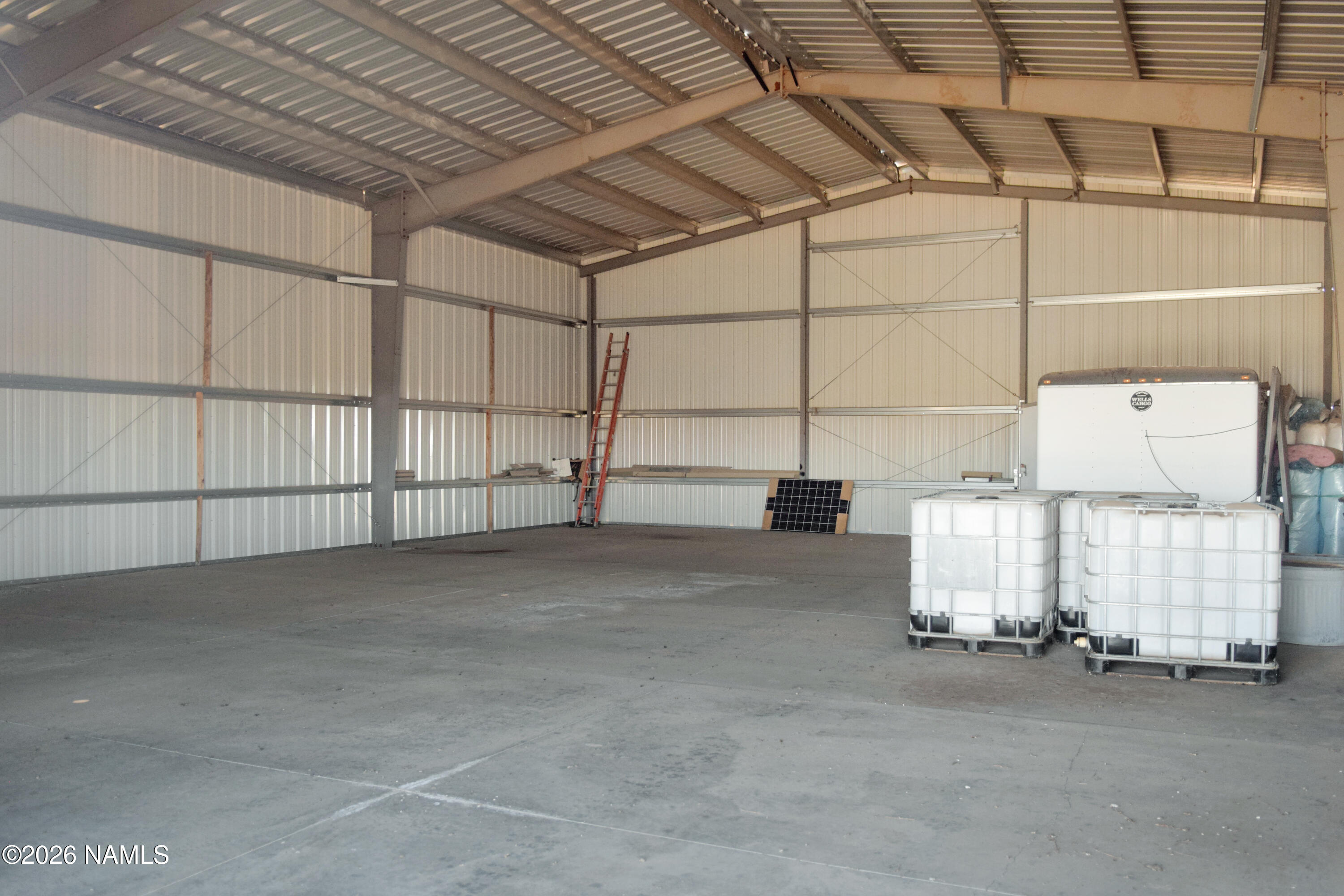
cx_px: 672
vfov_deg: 45.7
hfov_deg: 64.6
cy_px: 448
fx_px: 1064
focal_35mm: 28
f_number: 2.8
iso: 1000
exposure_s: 1/60
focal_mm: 19
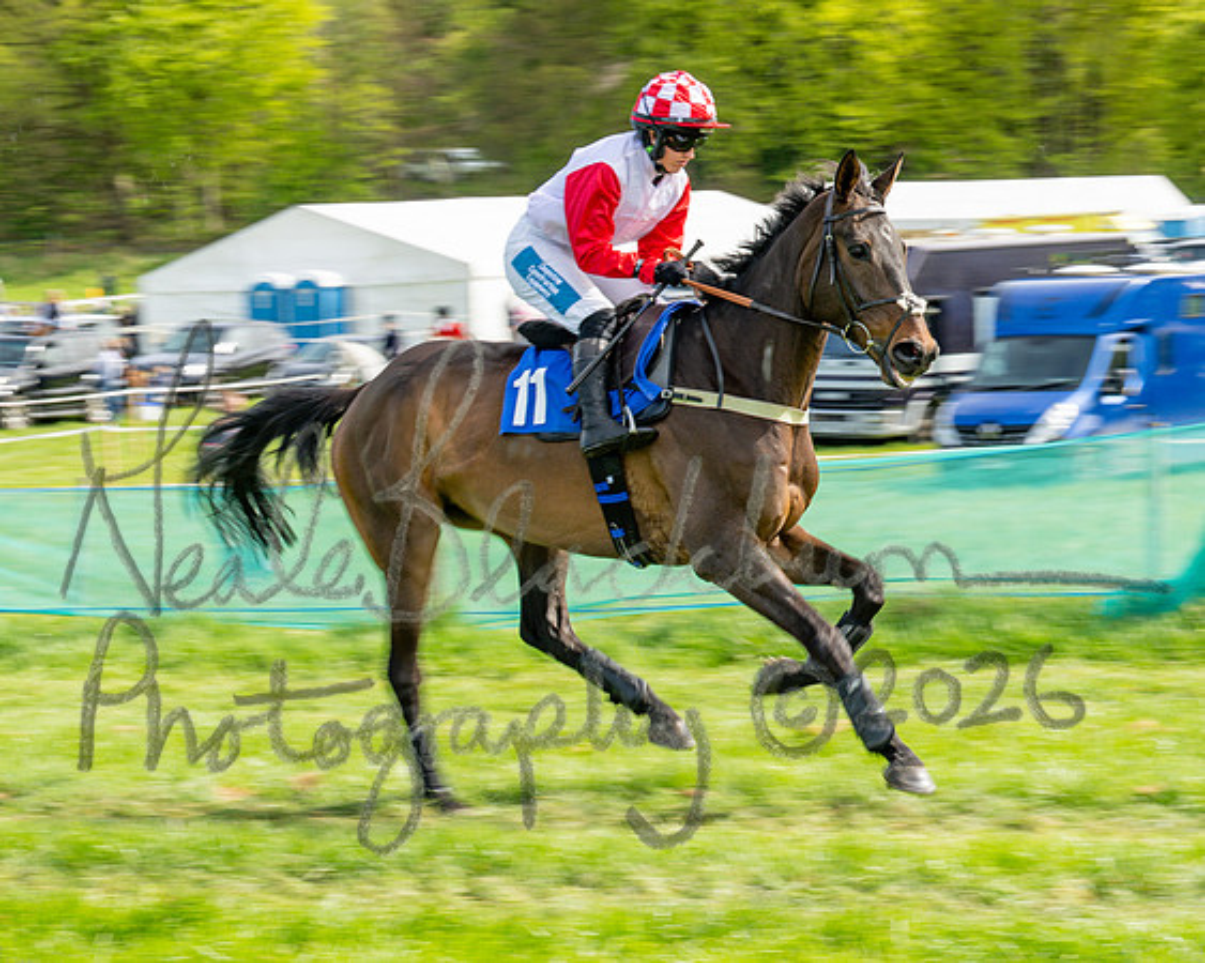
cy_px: 638
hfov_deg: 14.8
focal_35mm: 129
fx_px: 4595
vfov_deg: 12.0
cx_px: 179
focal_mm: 70
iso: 100
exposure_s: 1/160
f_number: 9
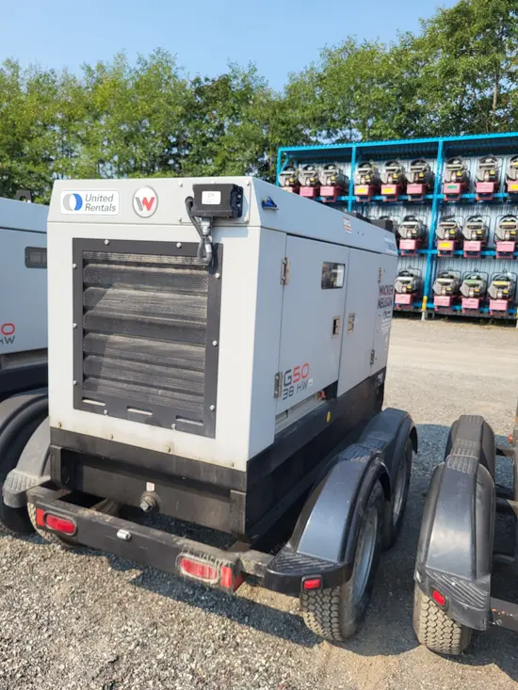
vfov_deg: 67.3
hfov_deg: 53.1
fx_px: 519
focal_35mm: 26
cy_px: 345
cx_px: 259
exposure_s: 1/1429
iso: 40
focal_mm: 5.4
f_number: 1.8
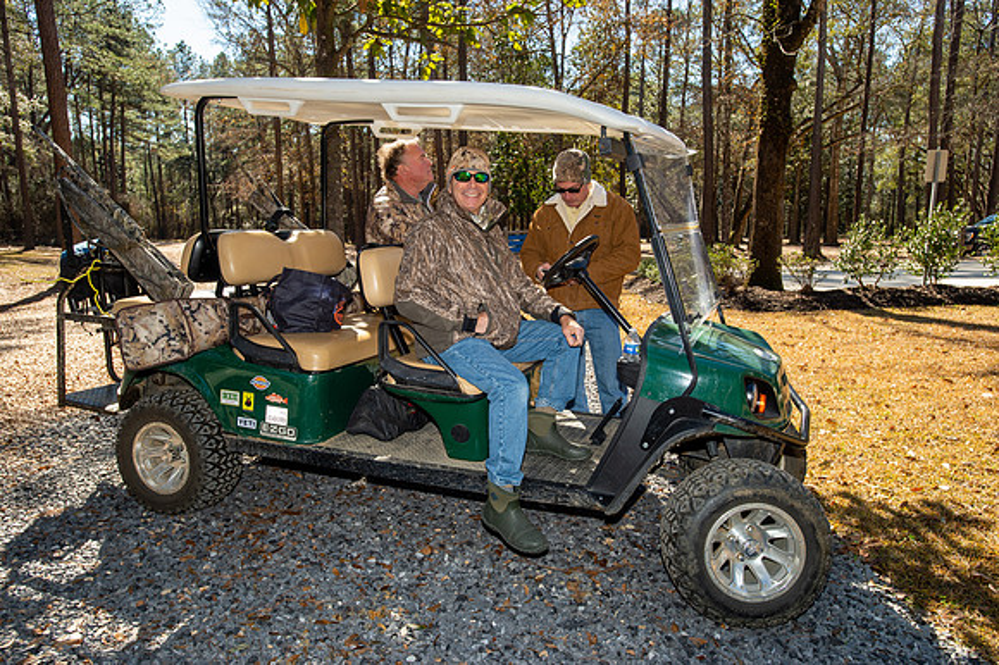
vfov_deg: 46.4
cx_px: 500
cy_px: 332
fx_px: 777
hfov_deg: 65.5
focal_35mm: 28
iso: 160
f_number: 7.1
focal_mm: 28
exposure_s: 1/125
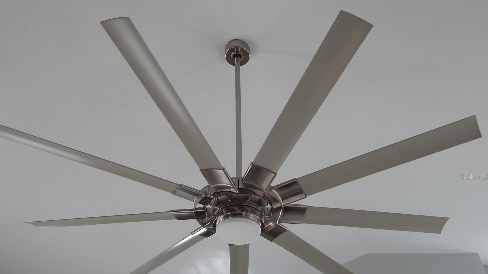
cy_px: 177
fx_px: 440
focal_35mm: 34
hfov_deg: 58.0
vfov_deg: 34.4
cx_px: 245
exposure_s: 1/60
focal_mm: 5.6
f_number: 3.2
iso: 125
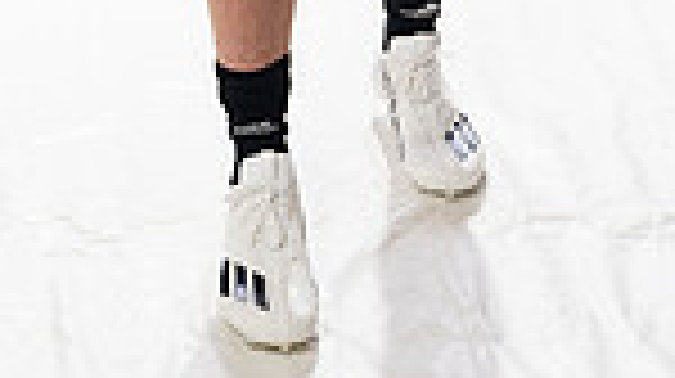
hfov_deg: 16.3
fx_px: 2360
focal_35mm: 132
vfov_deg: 8.4
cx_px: 279
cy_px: -531
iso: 400
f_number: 4
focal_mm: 42
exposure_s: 1/250
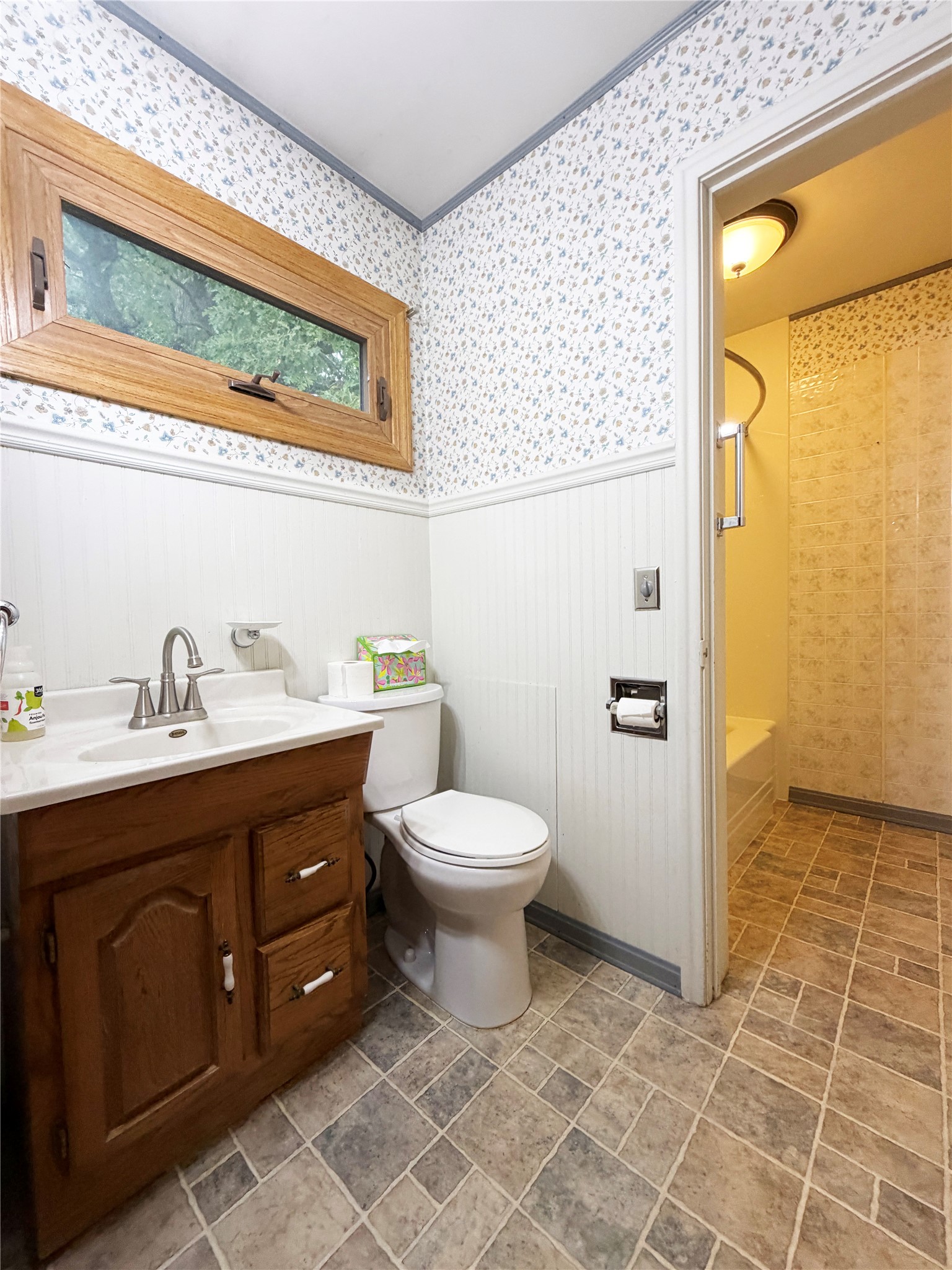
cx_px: 476
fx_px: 513
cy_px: 635
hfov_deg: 85.7
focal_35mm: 14
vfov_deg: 102.1
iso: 250
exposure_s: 1/120
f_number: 2.2
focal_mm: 2.22
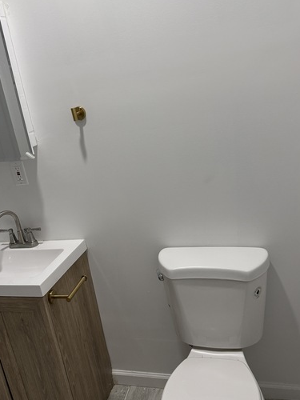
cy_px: 200
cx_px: 139
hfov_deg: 44.1
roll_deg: +8.9
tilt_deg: -16.5
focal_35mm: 32
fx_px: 370
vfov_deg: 56.8
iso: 200
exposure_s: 1/120
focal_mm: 6.76
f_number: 1.78
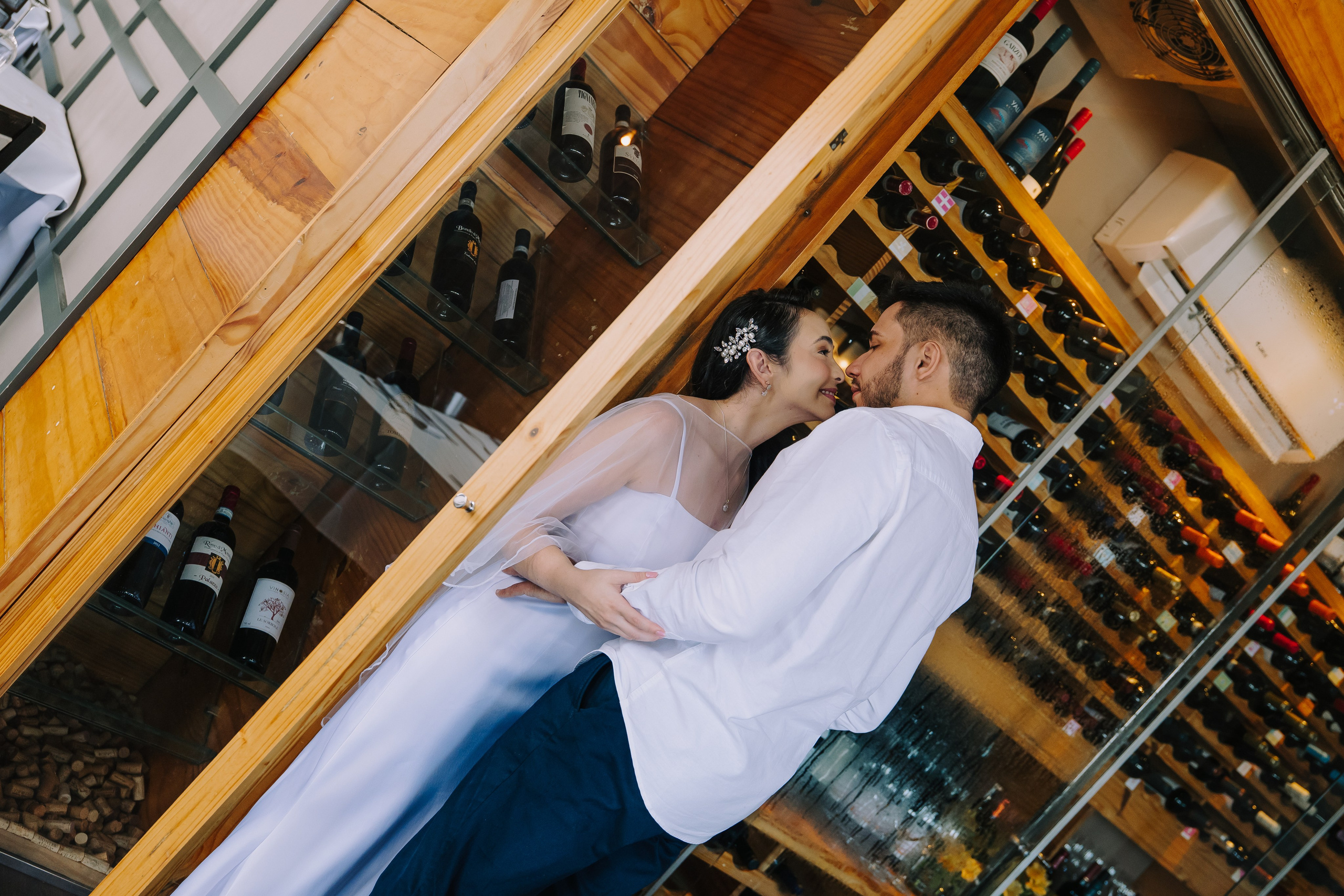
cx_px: 672
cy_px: 448
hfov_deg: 54.4
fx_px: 1307
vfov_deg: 37.9
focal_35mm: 35
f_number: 3.2
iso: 2000
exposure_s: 1/200
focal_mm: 34
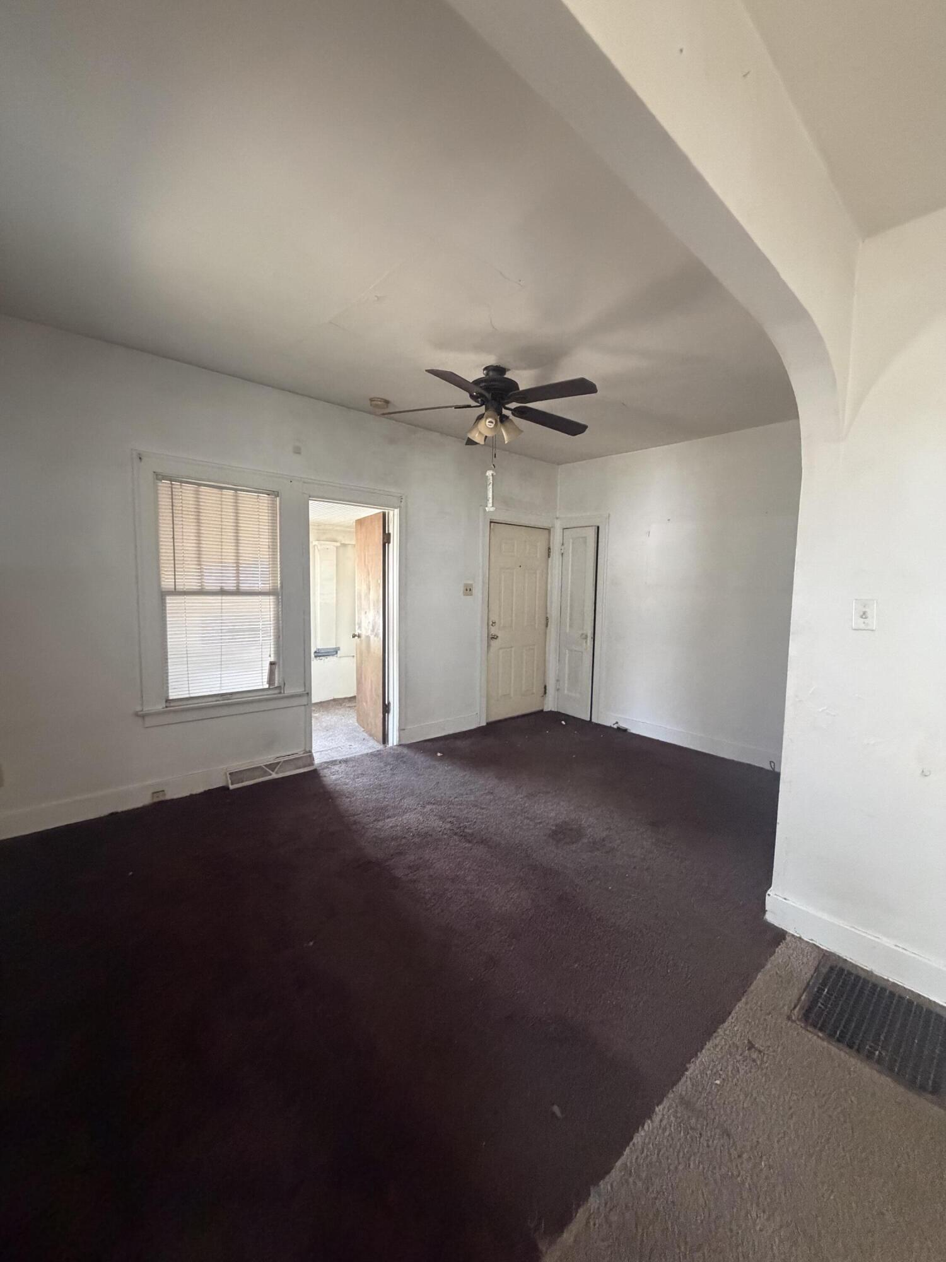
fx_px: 510
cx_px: 473
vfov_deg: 102.1
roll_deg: +0.8
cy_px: 631
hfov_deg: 85.7
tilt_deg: -4.9
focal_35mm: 14
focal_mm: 2.22
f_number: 2.2
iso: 1000
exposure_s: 1/60
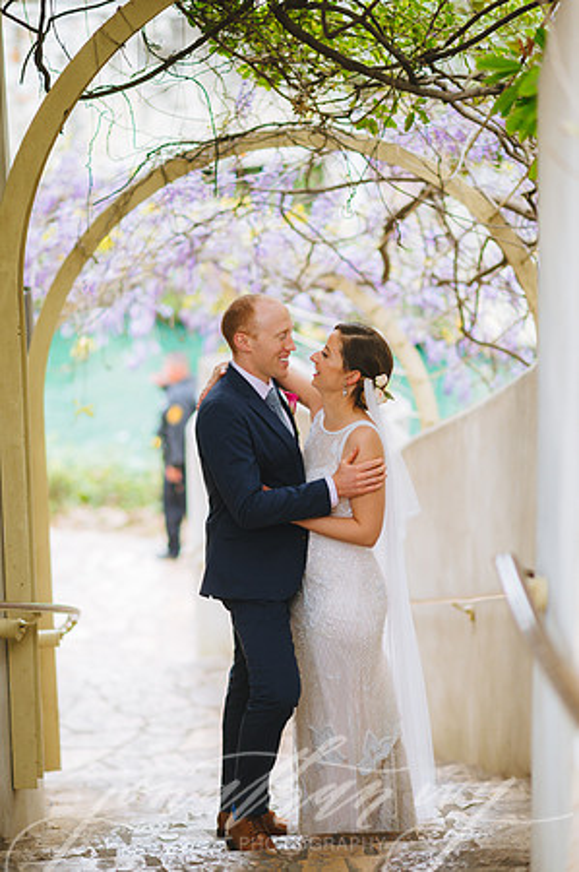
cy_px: 436
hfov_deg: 16.0
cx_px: 290
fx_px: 2055
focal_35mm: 85
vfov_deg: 23.9
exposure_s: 1/640
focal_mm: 85
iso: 400
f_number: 1.6
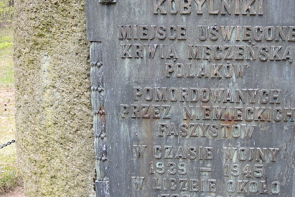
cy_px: 109
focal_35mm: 40
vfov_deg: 33.4
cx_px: 199
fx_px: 328
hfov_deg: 47.6
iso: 80
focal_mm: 6
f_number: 2
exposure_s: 1/60
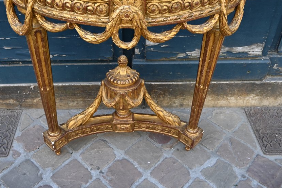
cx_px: 128
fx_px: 305
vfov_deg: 34.0
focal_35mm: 39
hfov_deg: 49.5
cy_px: 67
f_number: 4
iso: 220
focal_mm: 18
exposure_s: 1/250
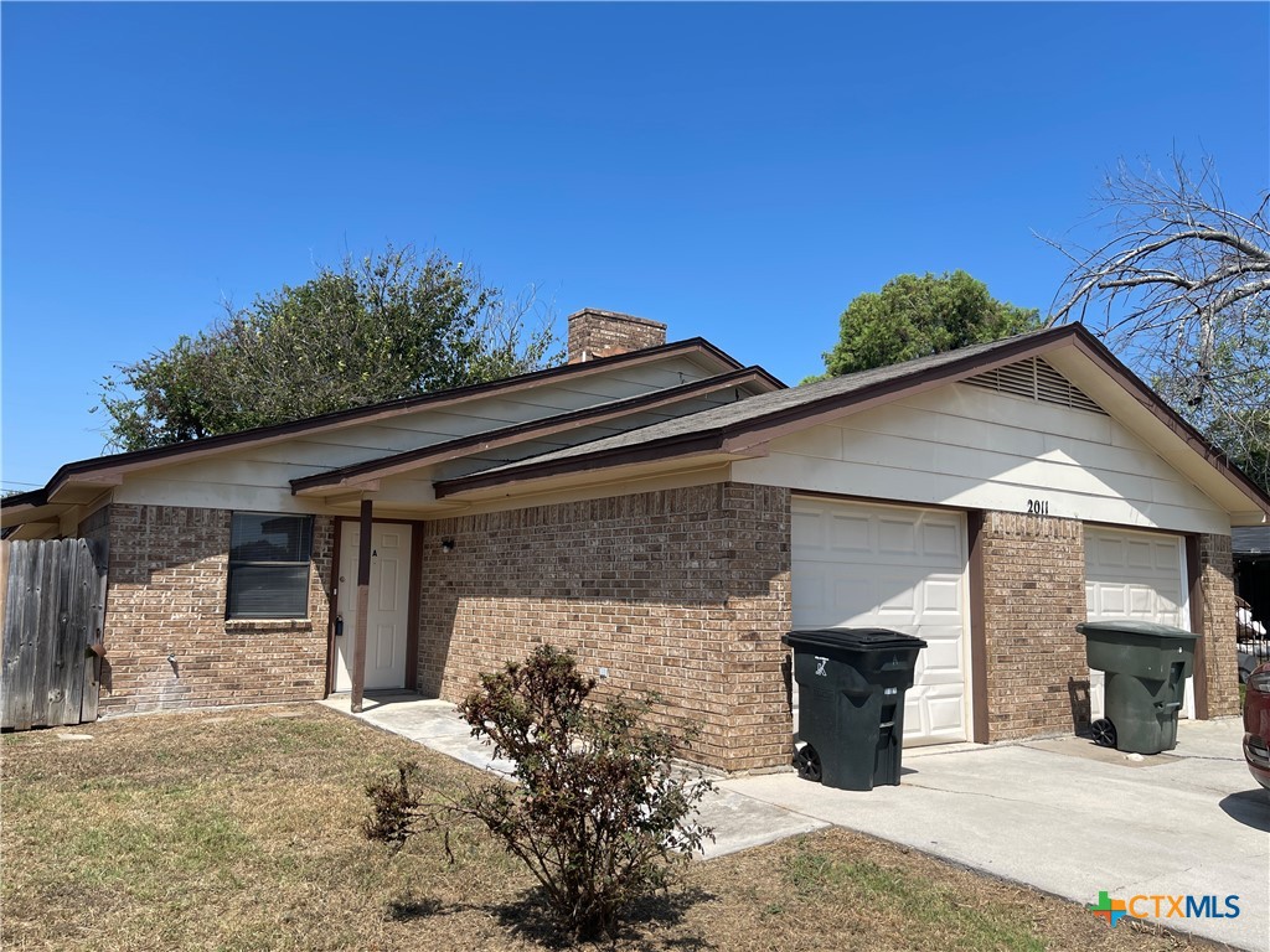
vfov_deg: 54.9
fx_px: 917
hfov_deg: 69.4
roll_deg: -1.5
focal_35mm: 25
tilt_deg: +6.7
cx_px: 635
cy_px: 476
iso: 32
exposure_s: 1/3922
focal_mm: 5.1
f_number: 1.6
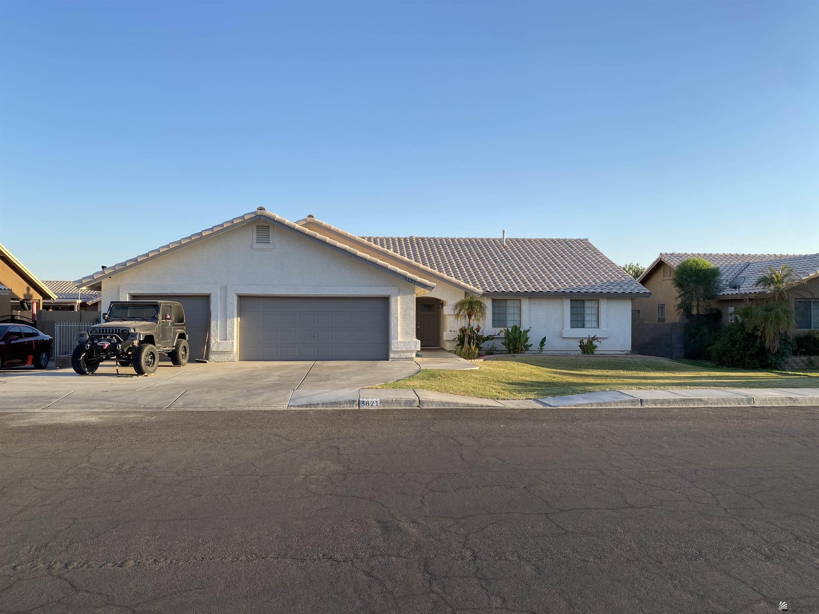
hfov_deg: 67.3
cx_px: 410
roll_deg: -0.7
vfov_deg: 53.1
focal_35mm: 26
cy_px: 307
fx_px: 615
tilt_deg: +0.5
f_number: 1.8
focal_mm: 4.25
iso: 32
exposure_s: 1/1170
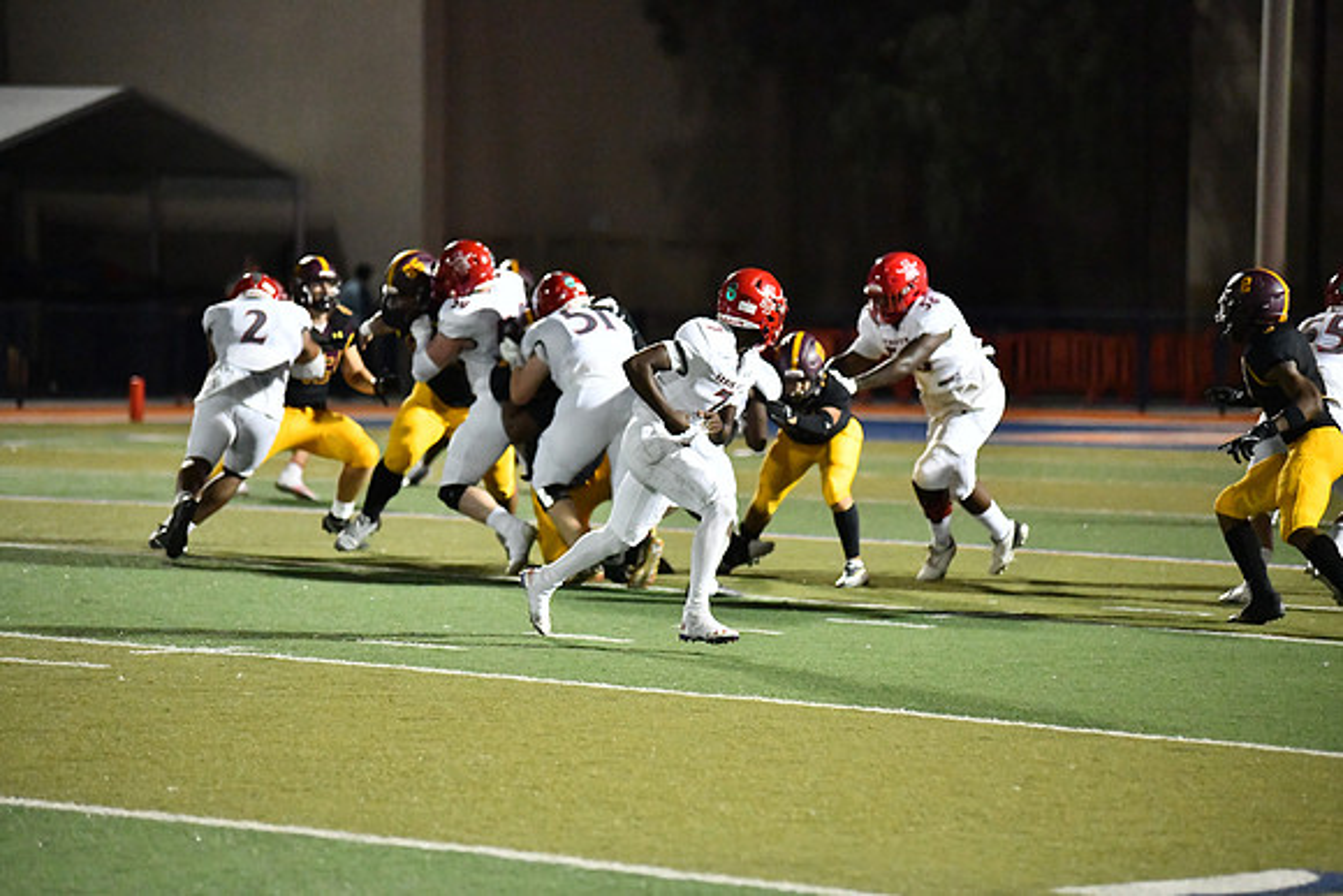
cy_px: 448
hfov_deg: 12.4
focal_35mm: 165
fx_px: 6157
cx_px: 672
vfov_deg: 8.3
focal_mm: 165
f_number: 2.8
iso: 16000
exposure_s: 1/3200
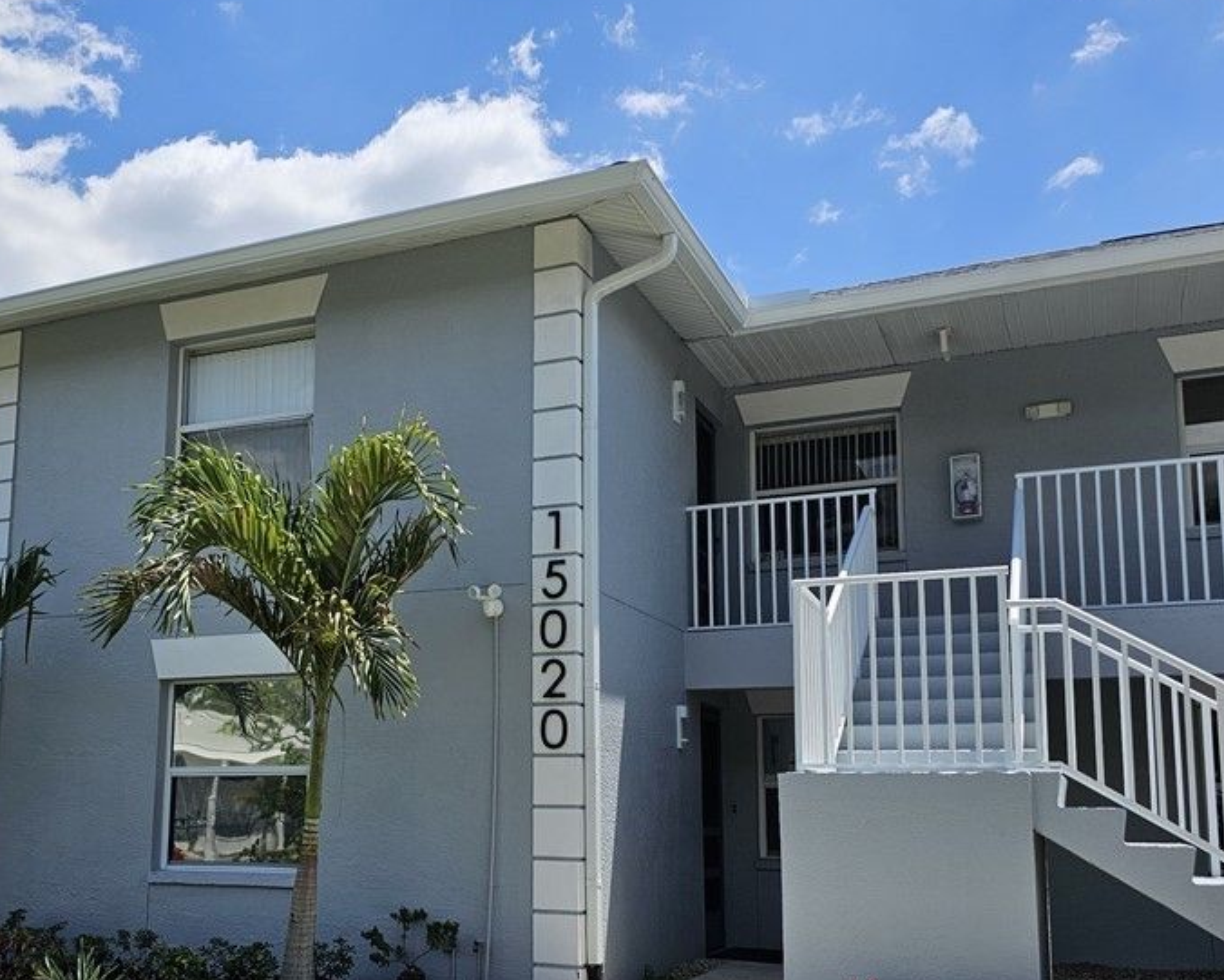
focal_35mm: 34
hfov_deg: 51.9
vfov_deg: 42.9
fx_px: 1232
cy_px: 639
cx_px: 418
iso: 10
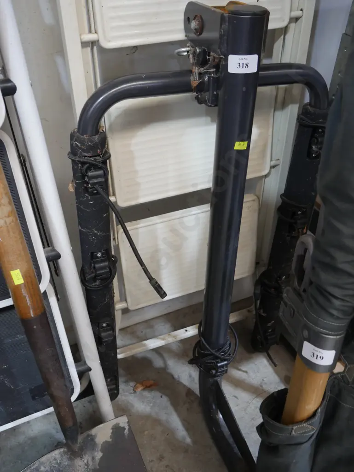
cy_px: 236
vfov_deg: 56.8
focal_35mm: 32
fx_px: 436
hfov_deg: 44.2
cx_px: 177
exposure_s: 1/60
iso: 800
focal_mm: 16
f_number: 3.6
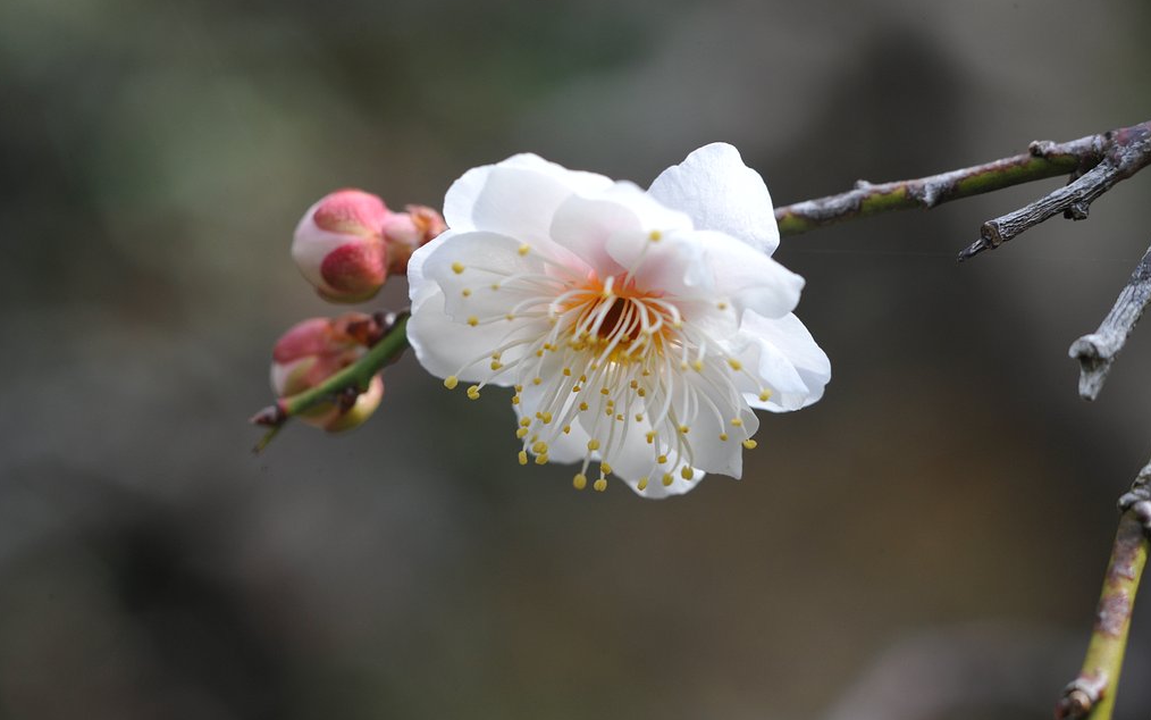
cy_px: 381
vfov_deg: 12.1
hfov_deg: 19.3
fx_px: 3388
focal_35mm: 108
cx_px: 573
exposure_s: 1/1000
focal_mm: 105
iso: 800
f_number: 8
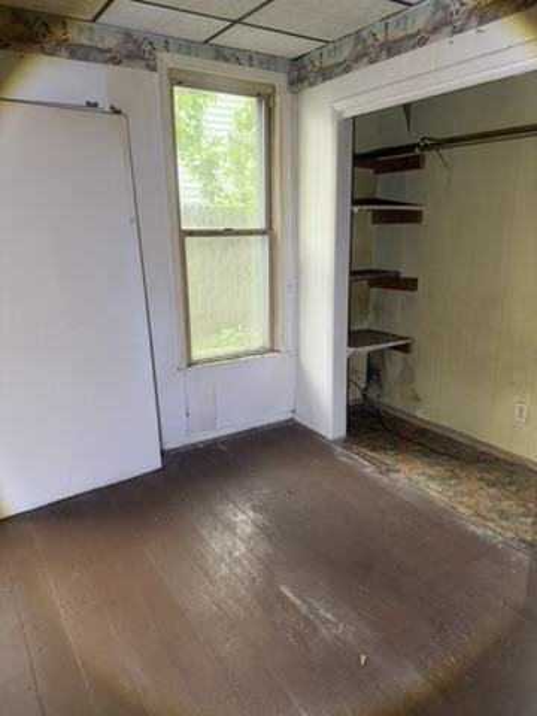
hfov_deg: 56.8
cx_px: 268
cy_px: 358
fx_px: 496
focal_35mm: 24
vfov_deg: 71.6
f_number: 1.78
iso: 250
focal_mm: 6.76
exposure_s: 1/50
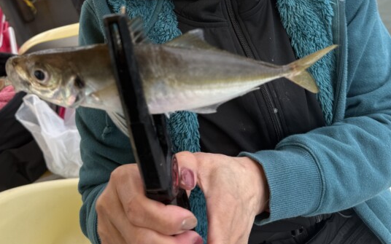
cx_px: 178
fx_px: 405
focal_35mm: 38
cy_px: -3
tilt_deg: -29.0
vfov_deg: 31.0
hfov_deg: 51.5
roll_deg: +12.5
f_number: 1.78
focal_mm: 6.76
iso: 80
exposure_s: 1/831
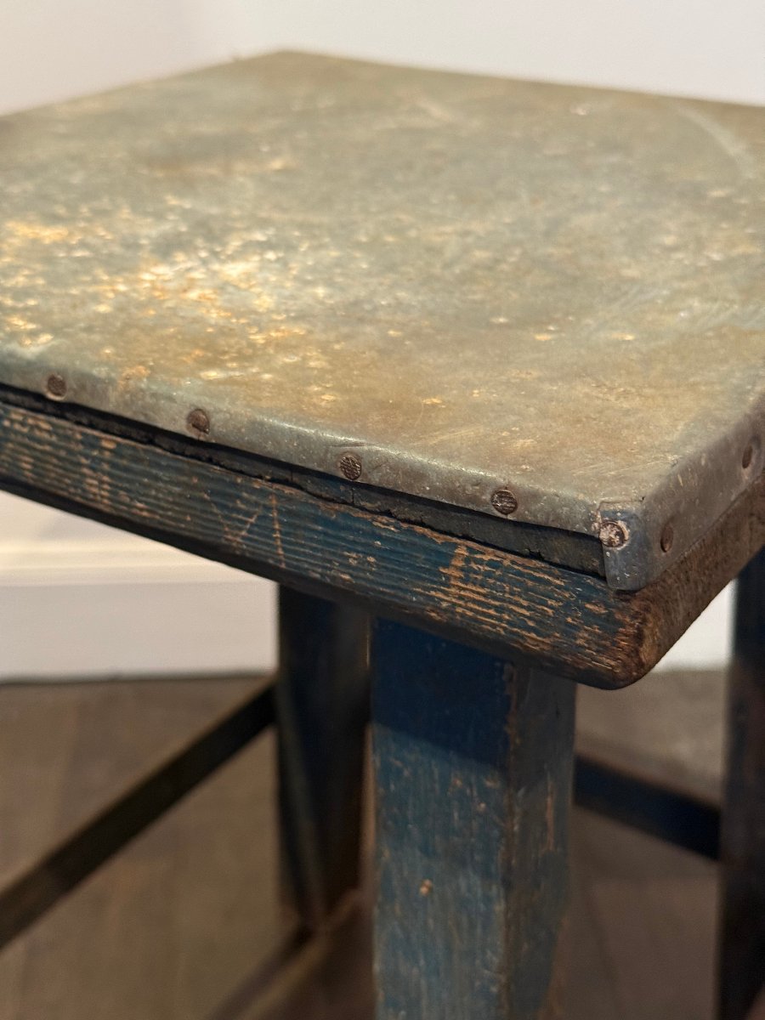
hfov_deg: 30.3
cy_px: 510
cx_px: 382
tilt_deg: -25.6
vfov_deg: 39.7
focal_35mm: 48
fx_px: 1414
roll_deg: -0.6
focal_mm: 6.76
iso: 200
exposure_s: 1/50
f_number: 1.78
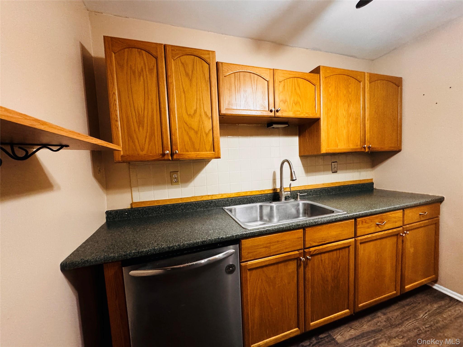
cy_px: 174
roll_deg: +2.5
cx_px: 232
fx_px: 187
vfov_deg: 85.7
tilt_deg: -4.4
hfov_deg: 102.1
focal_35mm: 14
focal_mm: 2.22
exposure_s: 1/60
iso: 640
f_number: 2.2
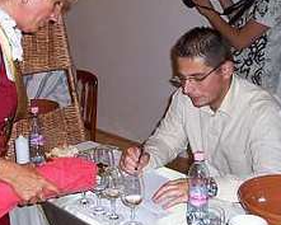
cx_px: 108
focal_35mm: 60
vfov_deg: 25.4
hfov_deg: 31.3
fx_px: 499
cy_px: 104
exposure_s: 1/60
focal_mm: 5.6
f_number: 2.7
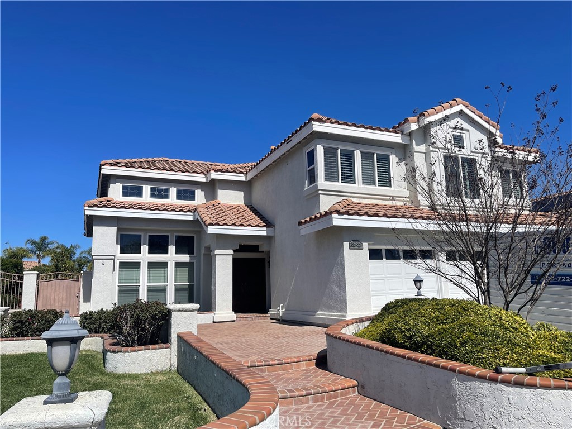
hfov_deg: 69.4
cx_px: 286
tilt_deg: +10.2
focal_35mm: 25
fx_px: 413
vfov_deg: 54.9
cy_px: 214
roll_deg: +1.1
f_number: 1.6
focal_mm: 5.1
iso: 32
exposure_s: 1/6579
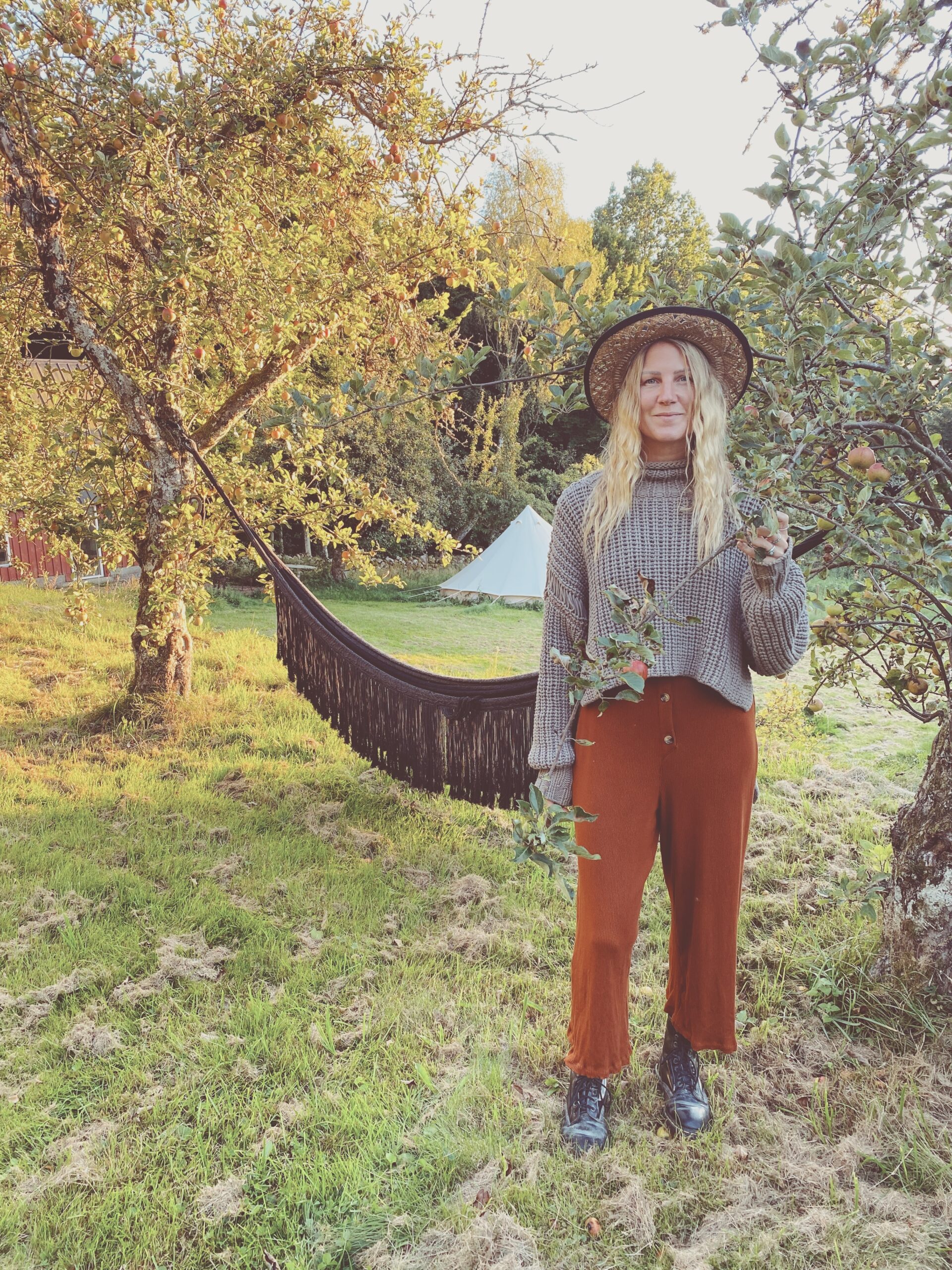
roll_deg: +1.5
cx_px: 476
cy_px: 635
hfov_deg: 53.1
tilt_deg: -9.8
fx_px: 953
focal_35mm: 26
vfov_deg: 67.3
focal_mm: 4.25
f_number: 1.8
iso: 64
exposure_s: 1/122
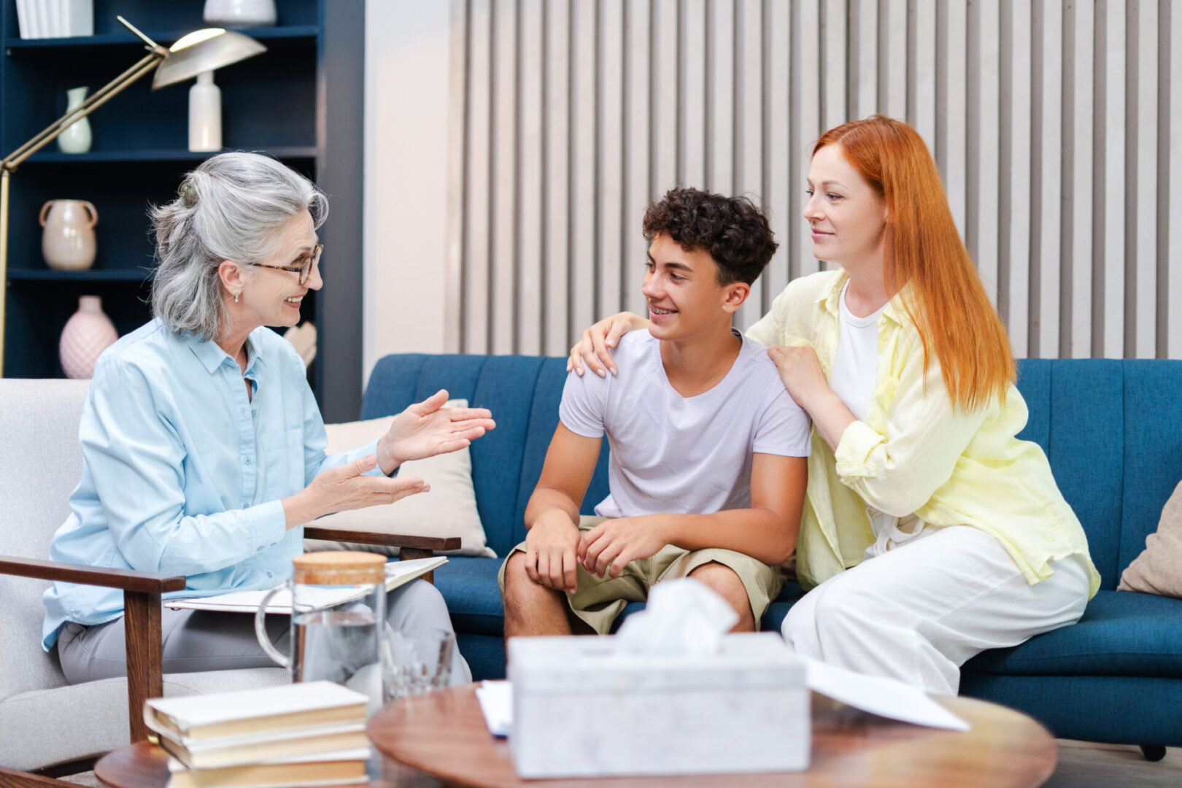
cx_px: 591
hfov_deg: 39.6
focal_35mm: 50
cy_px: 394
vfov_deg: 27.0
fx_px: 1642
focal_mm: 50
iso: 400
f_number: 2
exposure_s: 1/160
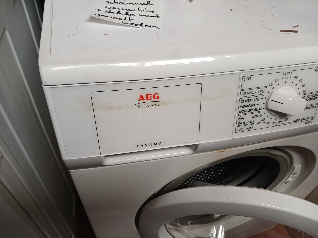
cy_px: 119
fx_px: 248
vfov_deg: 51.4
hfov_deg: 65.3
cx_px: 159
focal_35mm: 27
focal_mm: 3.98
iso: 80
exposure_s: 1/50
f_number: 1.8
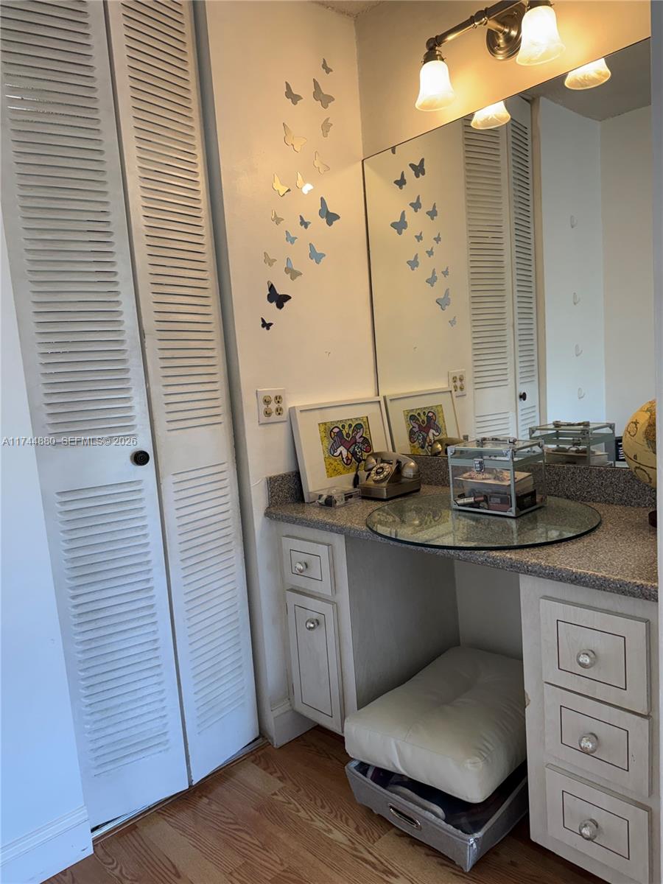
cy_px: 442
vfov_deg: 71.6
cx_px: 332
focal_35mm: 24
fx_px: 613
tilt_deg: -7.1
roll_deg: +5.5
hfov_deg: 56.8
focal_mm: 6.76
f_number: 1.78
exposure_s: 1/120
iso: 160
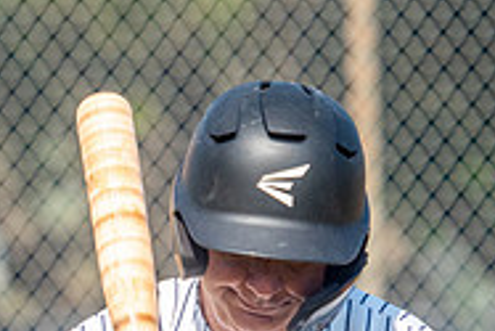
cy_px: 404
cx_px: 54
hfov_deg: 1.4
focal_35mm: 1446
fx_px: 19897
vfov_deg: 1.0
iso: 200
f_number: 4
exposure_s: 1/1600
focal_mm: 210
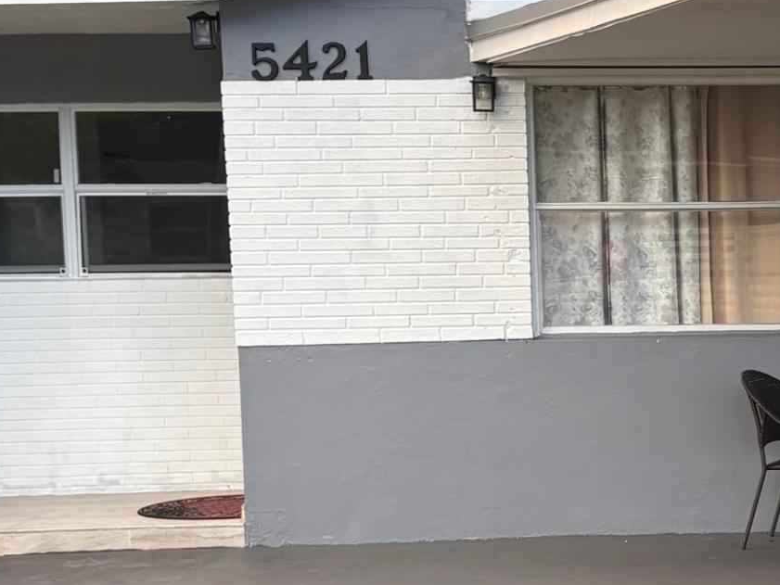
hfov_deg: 21.2
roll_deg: -0.1
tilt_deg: -5.2
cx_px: 790
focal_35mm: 89
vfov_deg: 16.5
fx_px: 2006
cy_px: 470
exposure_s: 1/489
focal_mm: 5.96
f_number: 1.6
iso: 64
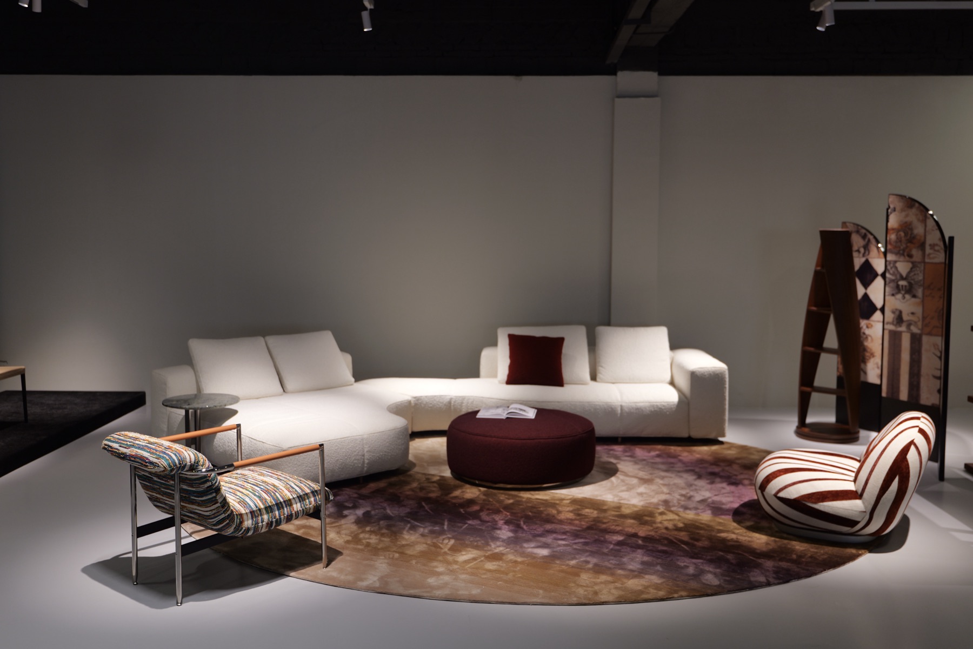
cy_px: 324
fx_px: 919
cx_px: 486
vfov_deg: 38.9
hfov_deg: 55.8
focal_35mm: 34
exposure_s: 1/40
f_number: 2.8
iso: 320
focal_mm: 34
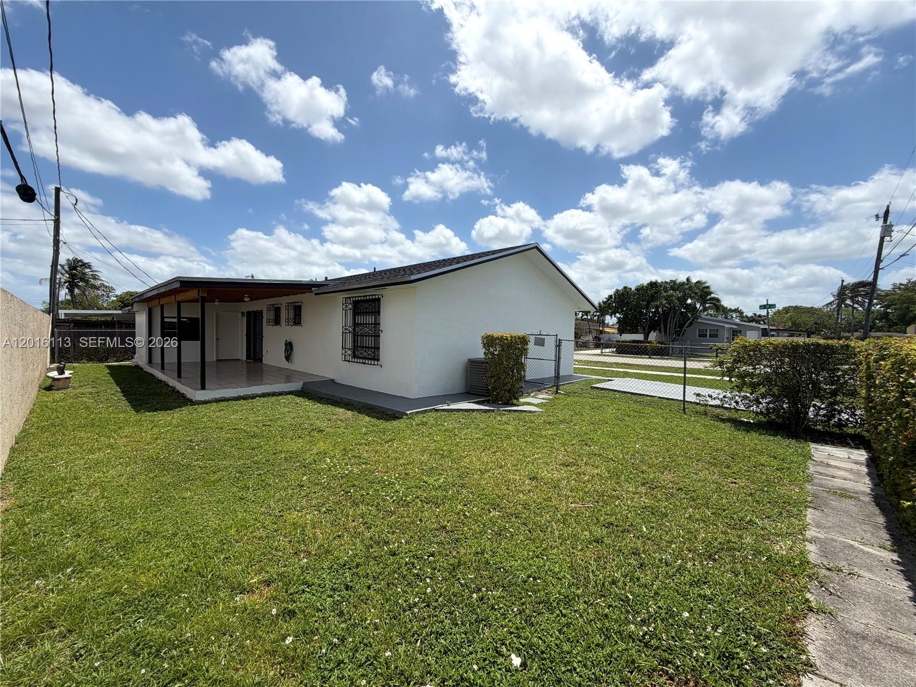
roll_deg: -0.8
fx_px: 370
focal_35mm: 14
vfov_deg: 85.7
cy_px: 344
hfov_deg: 102.1
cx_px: 458
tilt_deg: -1.8
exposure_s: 1/1368
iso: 20
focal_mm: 2.22
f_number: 2.2
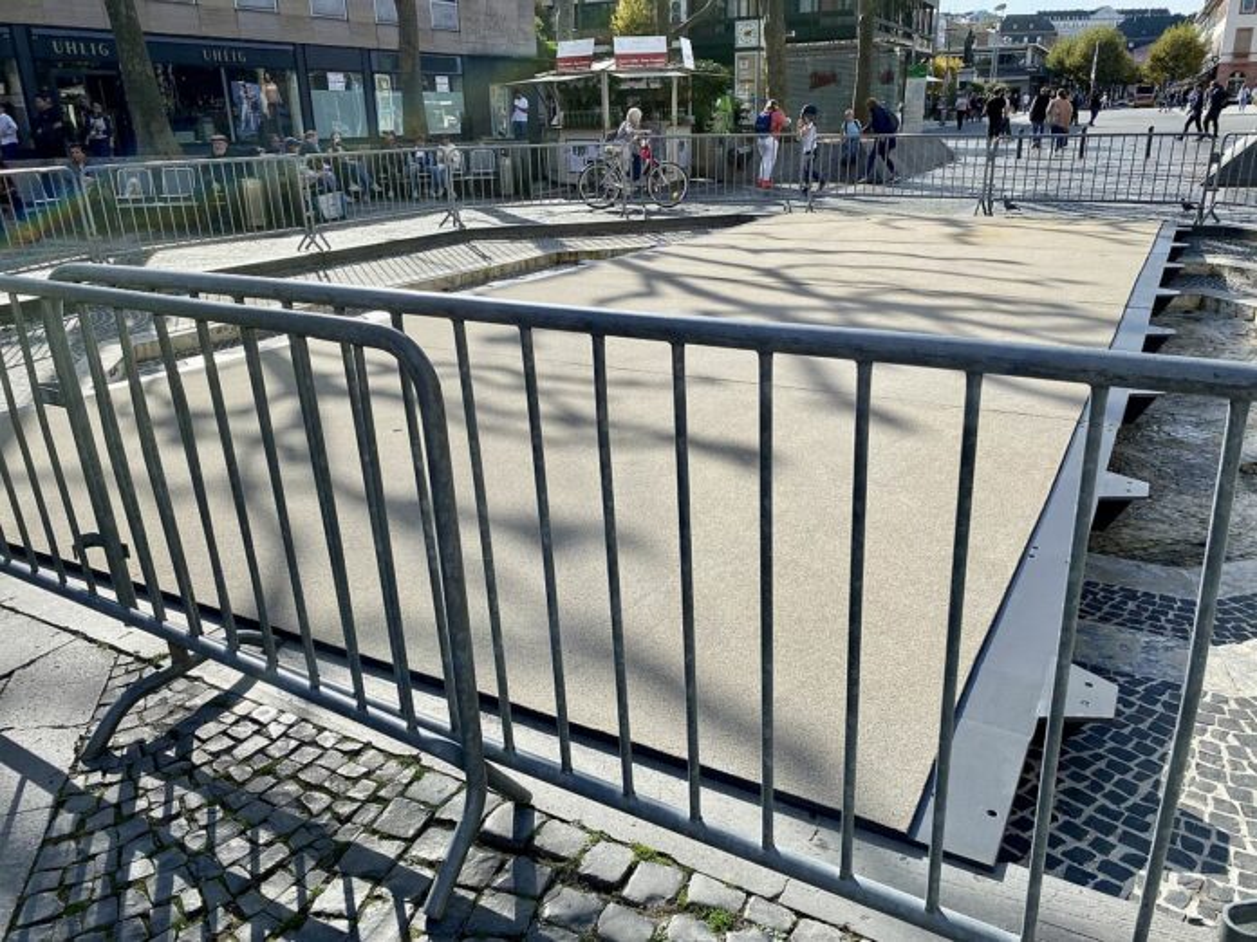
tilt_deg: -19.3
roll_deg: +0.7
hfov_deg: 67.3
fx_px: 944
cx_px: 628
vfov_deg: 53.1
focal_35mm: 26
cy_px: 471
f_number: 1.8
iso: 32
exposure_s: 1/2358
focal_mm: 4.25
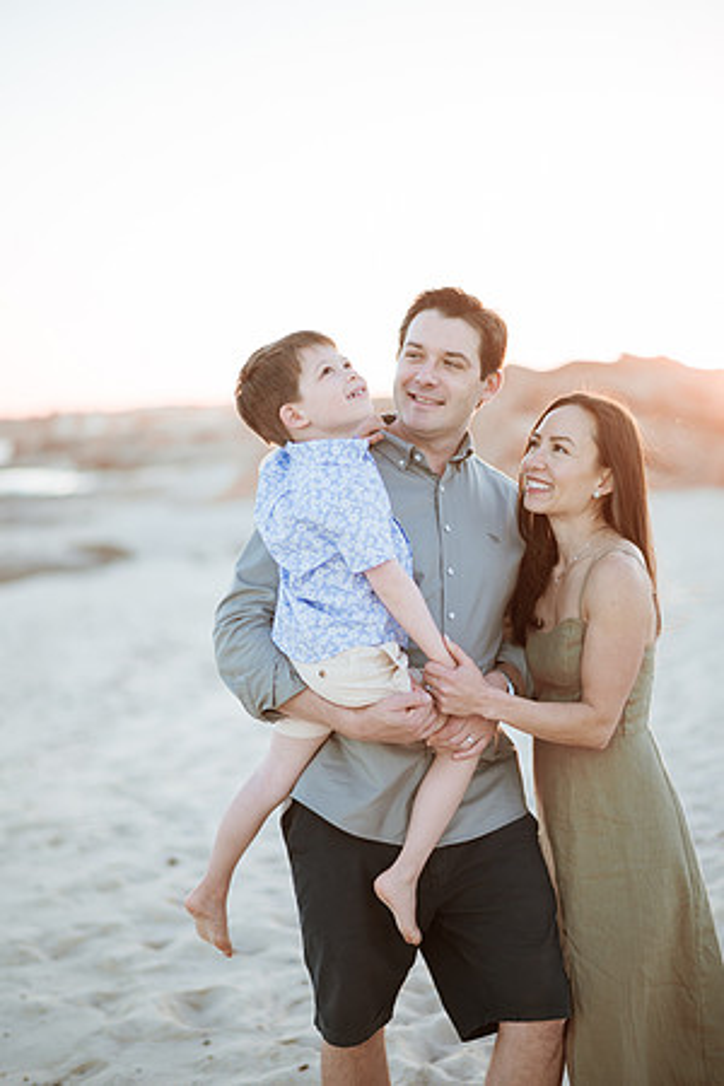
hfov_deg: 23.4
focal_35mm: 58
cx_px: 362
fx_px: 1750
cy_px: 543
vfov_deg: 34.5
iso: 100
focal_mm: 58
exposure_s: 1/1000
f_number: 1.4
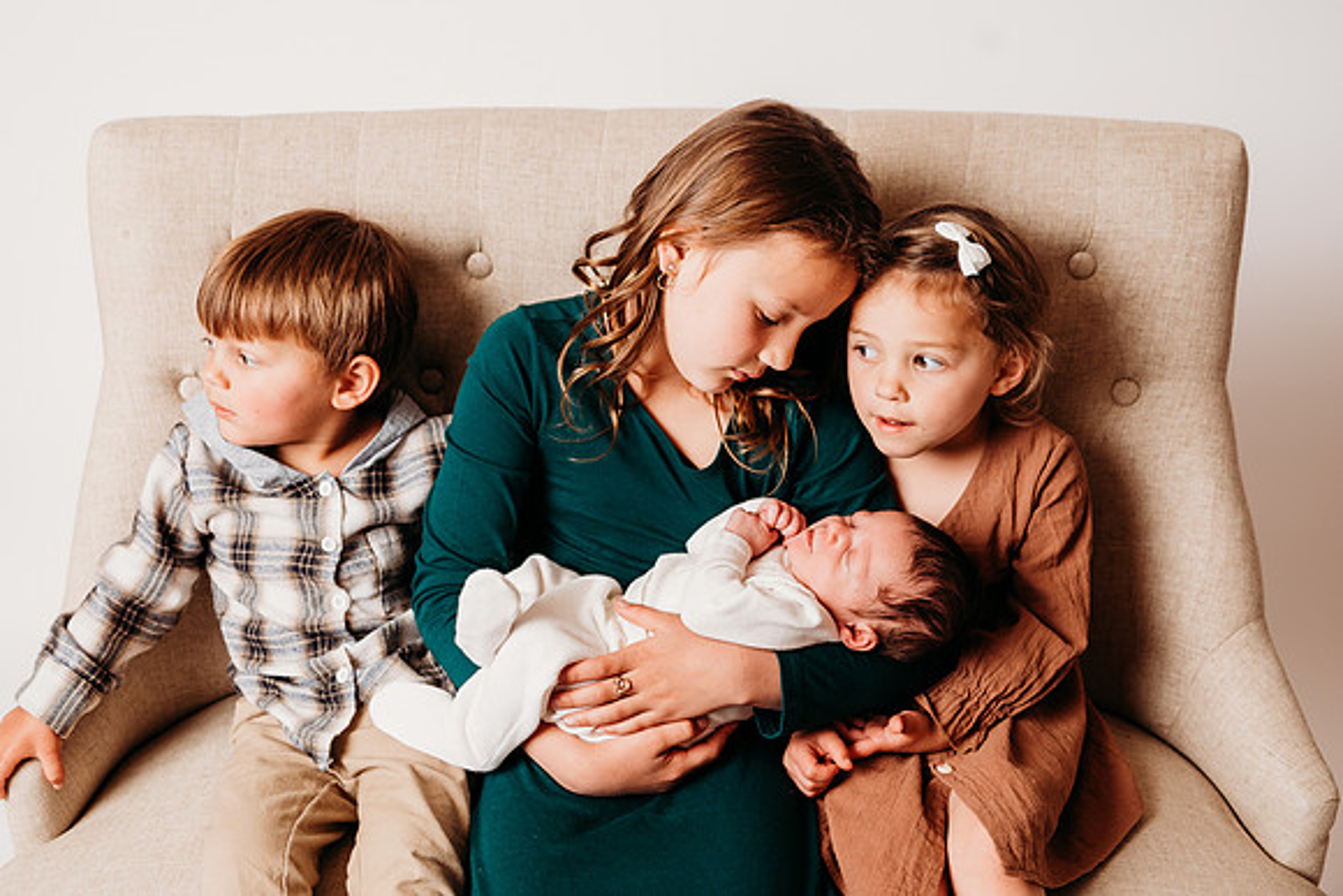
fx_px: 1613
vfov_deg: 31.0
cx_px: 611
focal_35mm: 43
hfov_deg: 45.2
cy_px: 413
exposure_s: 1/160
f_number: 4
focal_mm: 38
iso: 100
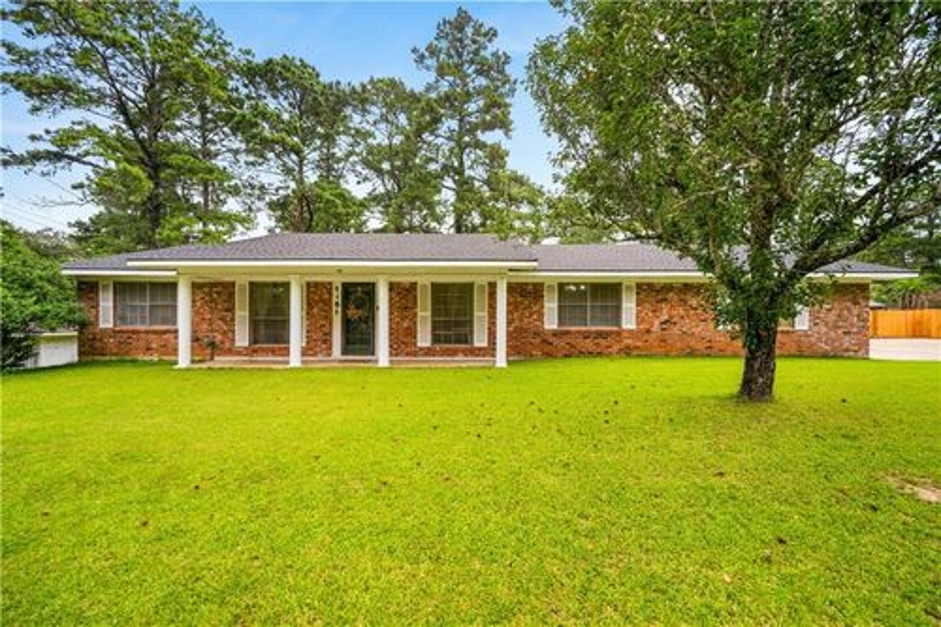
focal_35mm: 14
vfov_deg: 81.2
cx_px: 470
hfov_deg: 104.3
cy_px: 314
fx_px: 366
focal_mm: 14
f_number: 5.6
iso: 320
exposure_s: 1/400
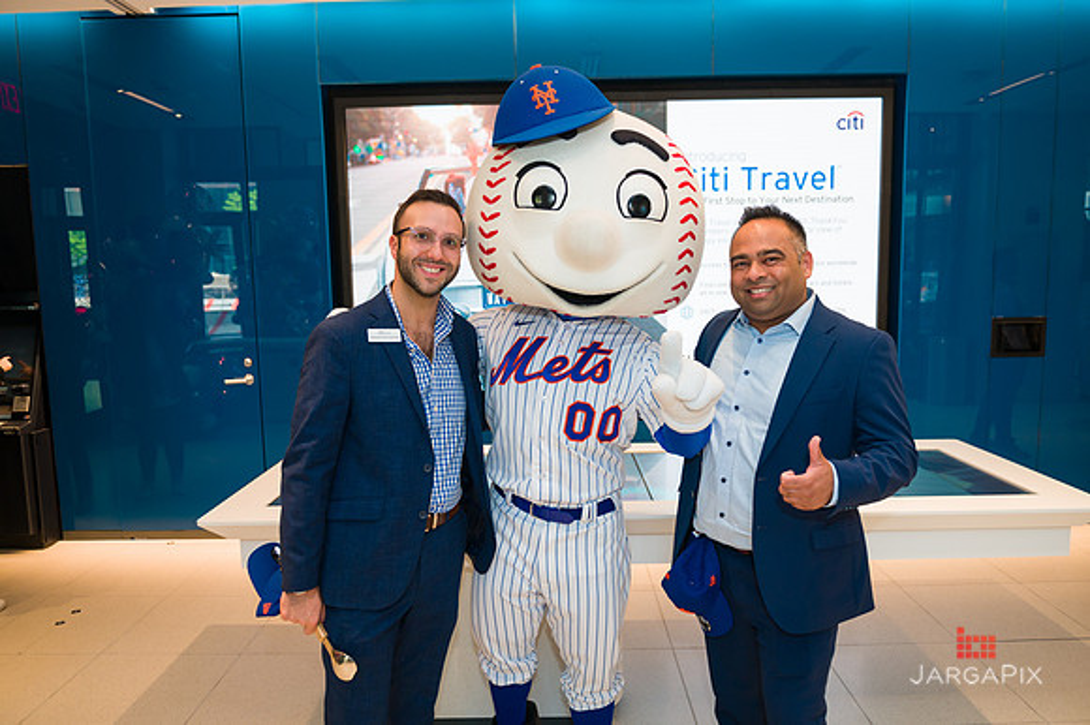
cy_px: 362
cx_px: 545
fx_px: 817
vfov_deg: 47.9
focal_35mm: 27
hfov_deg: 67.4
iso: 500
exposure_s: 1/200
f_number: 4
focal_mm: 27
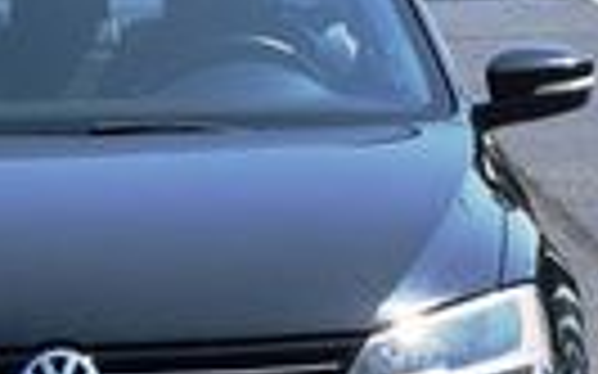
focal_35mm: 279
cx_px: 103
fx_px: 4545
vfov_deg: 4.7
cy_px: 151
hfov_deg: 7.5
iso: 100
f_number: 9
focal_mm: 38
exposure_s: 1/320
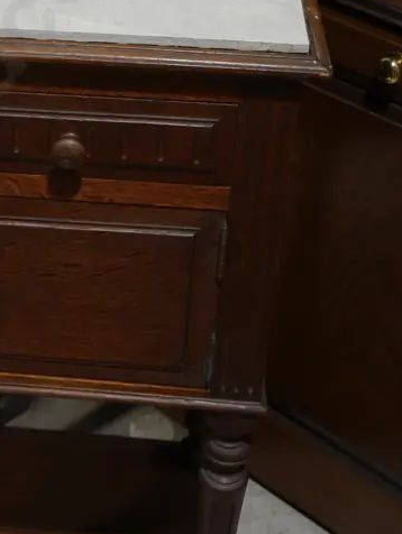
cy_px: 59
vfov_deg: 22.2
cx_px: -1
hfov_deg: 16.8
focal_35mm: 86
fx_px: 1329
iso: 320
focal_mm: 20
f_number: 4.4
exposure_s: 1/60
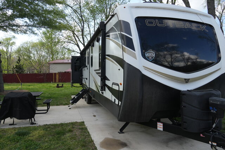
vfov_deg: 48.0
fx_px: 169
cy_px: 75
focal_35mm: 27
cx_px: 112
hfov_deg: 67.4
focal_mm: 18
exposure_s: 1/500
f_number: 5.6
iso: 250
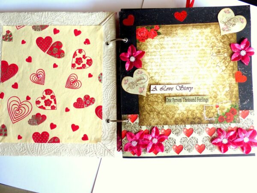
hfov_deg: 69.4
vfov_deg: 54.9
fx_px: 186
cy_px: 96
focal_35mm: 25
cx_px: 128
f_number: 2.8
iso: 100
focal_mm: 4.5
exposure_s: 1/80
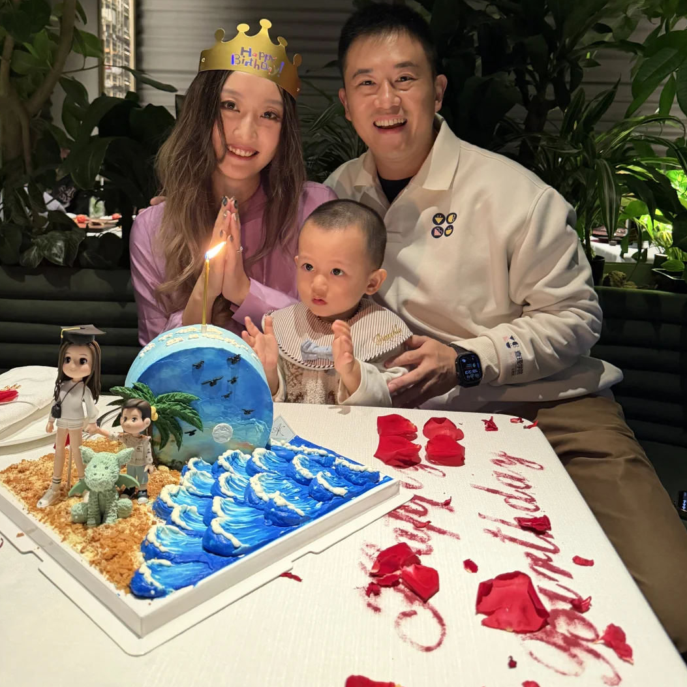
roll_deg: -1.6
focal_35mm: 29
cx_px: 348
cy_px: 223
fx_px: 651
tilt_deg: -6.1
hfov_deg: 55.6
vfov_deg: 54.4
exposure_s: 1/38
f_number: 1.78
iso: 1000
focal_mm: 6.76
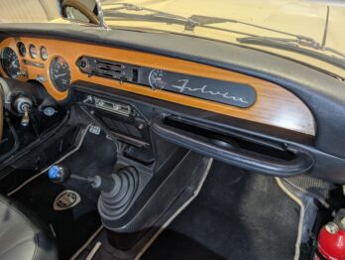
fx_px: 240
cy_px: 130
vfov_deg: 56.9
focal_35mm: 24
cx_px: 172
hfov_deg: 71.5
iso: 53
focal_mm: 6.9
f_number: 1.68
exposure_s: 1/24.1
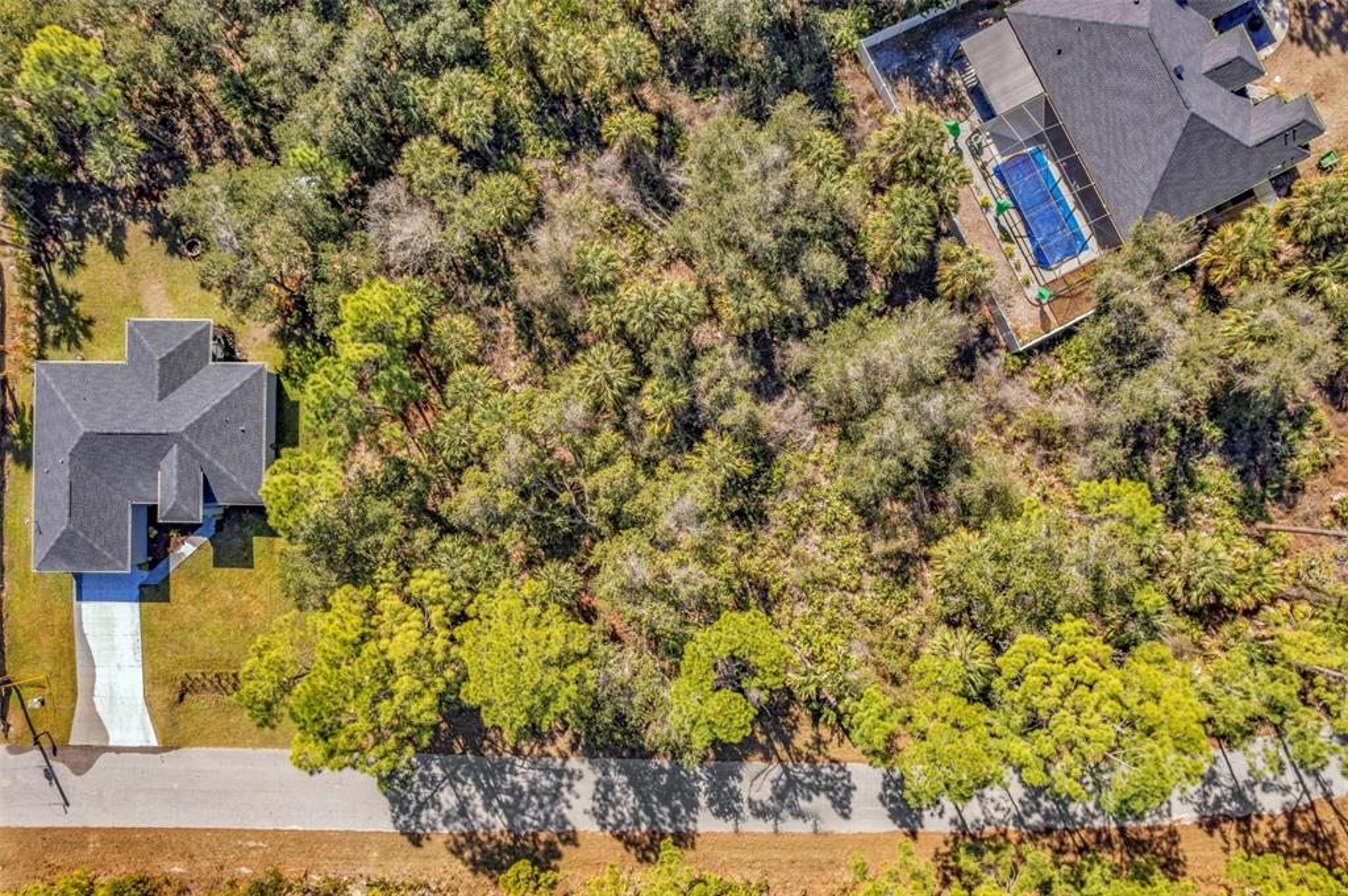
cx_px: 674
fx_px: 823
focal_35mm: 22
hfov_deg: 78.6
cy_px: 448
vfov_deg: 57.1
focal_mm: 8.38
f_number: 2.8
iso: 110
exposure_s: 1/800
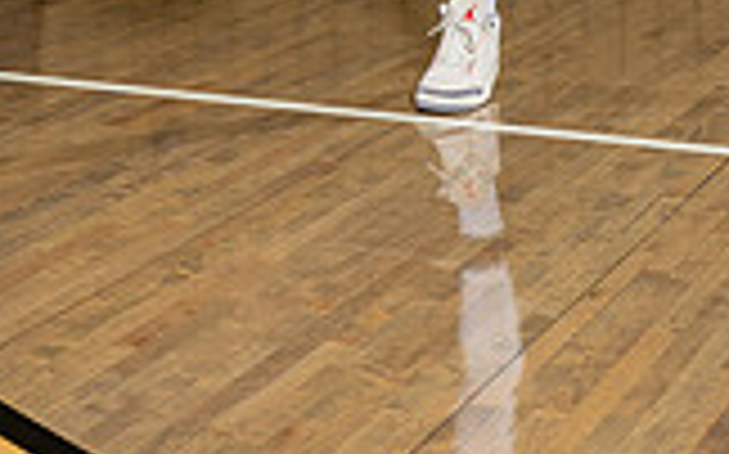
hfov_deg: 18.0
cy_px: -458
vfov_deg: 10.4
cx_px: 369
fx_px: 2303
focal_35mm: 116
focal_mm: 41
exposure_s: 1/250
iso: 400
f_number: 6.3
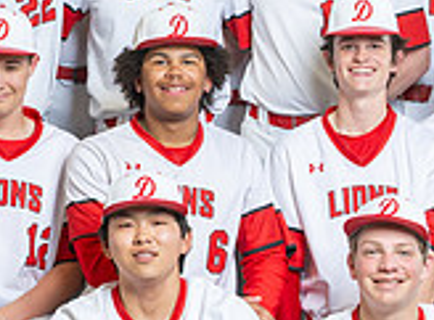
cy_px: 137
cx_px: 162
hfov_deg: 12.5
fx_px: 1982
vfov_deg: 9.2
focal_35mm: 159
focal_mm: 36
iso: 320
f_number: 6.3
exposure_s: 1/100
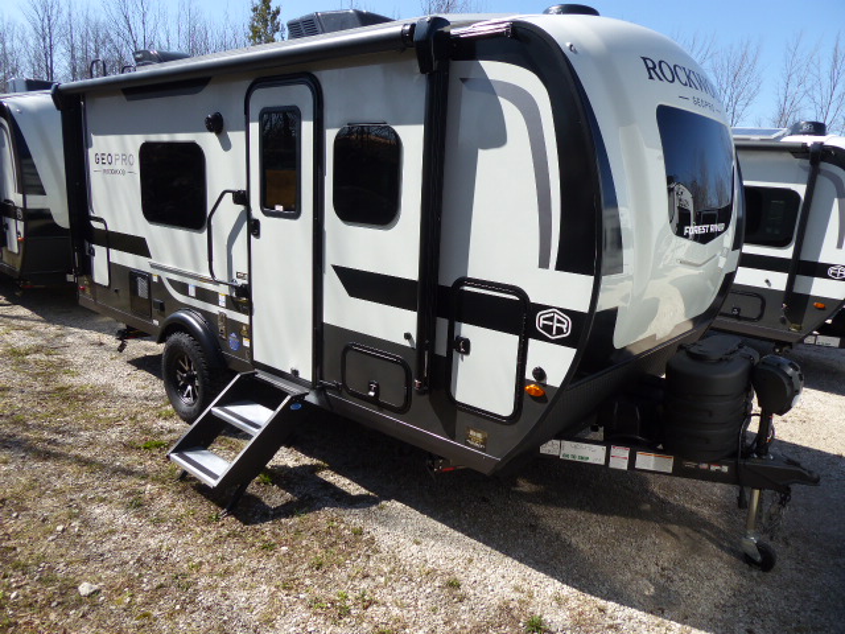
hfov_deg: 71.6
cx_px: 422
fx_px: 586
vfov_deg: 56.8
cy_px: 317
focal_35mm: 24
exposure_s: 1/640
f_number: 3.3
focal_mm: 4.3
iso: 80
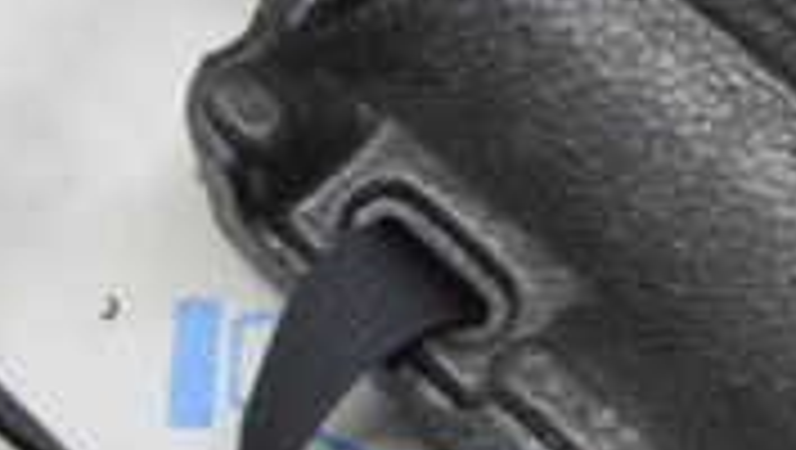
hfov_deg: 15.6
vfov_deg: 8.9
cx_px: 675
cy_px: -56
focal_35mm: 136
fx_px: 2874
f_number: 20
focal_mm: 24
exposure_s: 1/20
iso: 6400
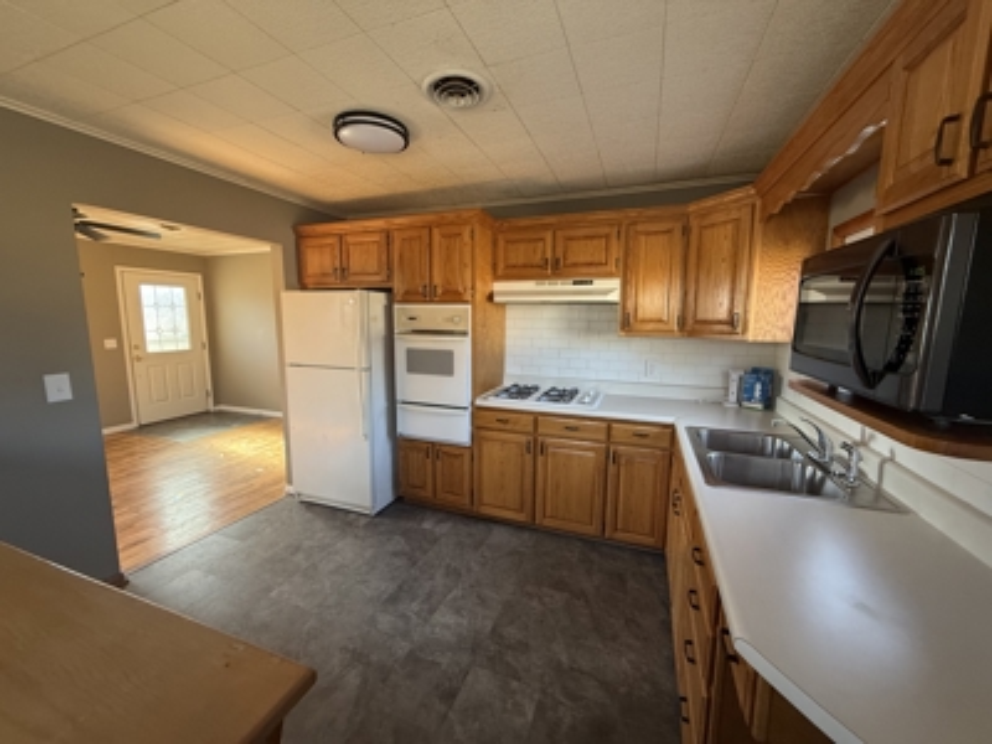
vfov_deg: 85.7
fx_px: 401
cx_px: 496
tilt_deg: -7.2
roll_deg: -0.3
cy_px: 372
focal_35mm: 14
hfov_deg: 102.1
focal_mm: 2.22
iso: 250
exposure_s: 1/99
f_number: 2.2
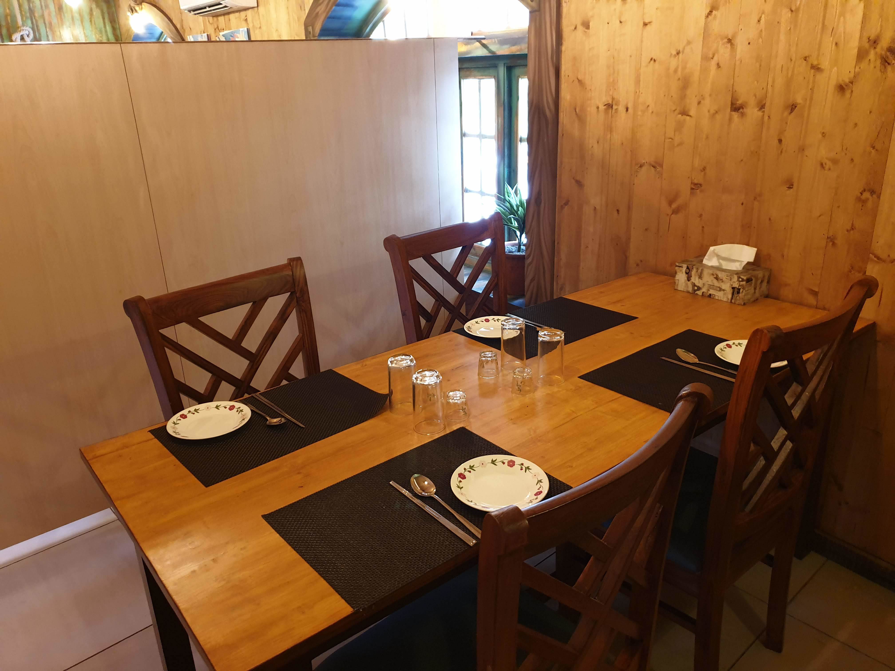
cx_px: 448
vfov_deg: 53.1
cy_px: 336
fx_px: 672
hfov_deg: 67.3
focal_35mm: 26
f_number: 1.5
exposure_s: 1/20
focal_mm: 4.3
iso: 320
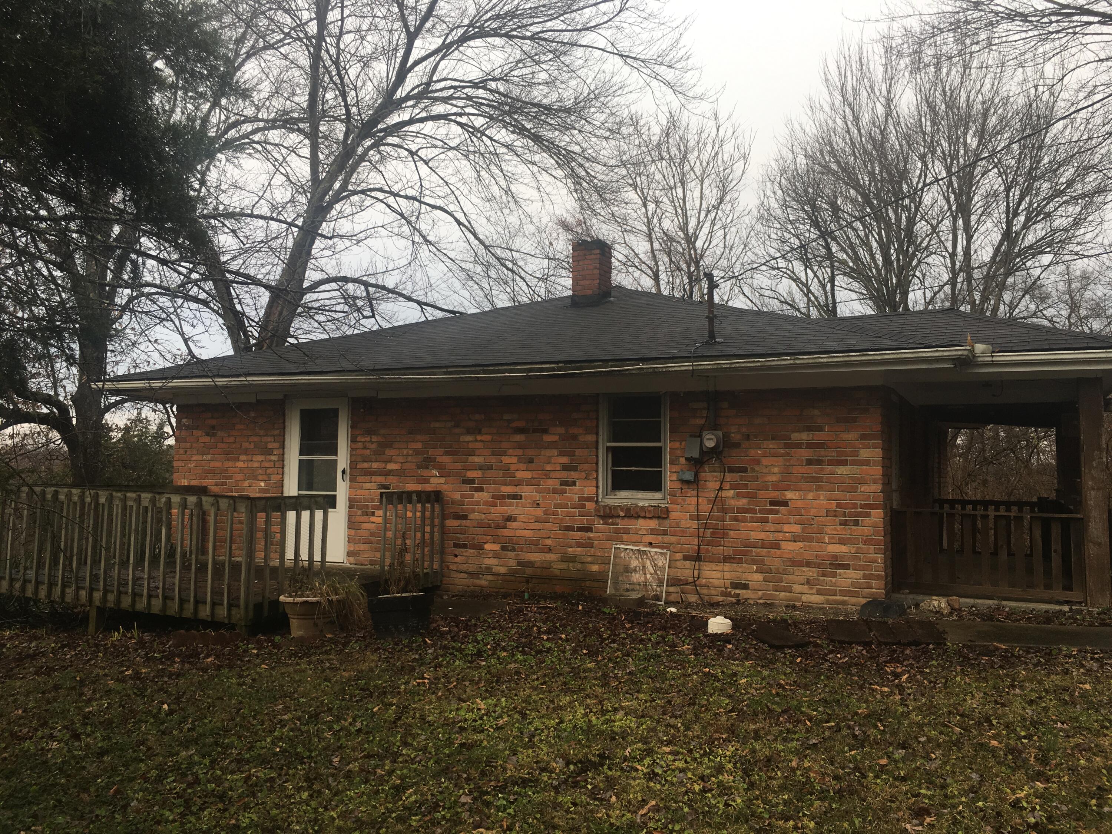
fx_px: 932
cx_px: 556
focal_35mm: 29
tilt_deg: +4.0
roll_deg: -1.0
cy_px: 417
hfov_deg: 61.7
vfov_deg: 48.2
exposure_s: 1/171
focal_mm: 4.15
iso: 25
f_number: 2.2
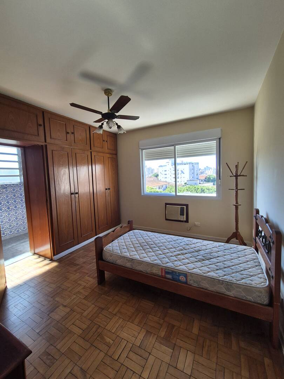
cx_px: 142
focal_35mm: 13
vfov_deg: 106.2
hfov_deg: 89.9
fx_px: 142
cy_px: 190
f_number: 2.2
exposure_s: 1/120
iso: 64
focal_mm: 2.2
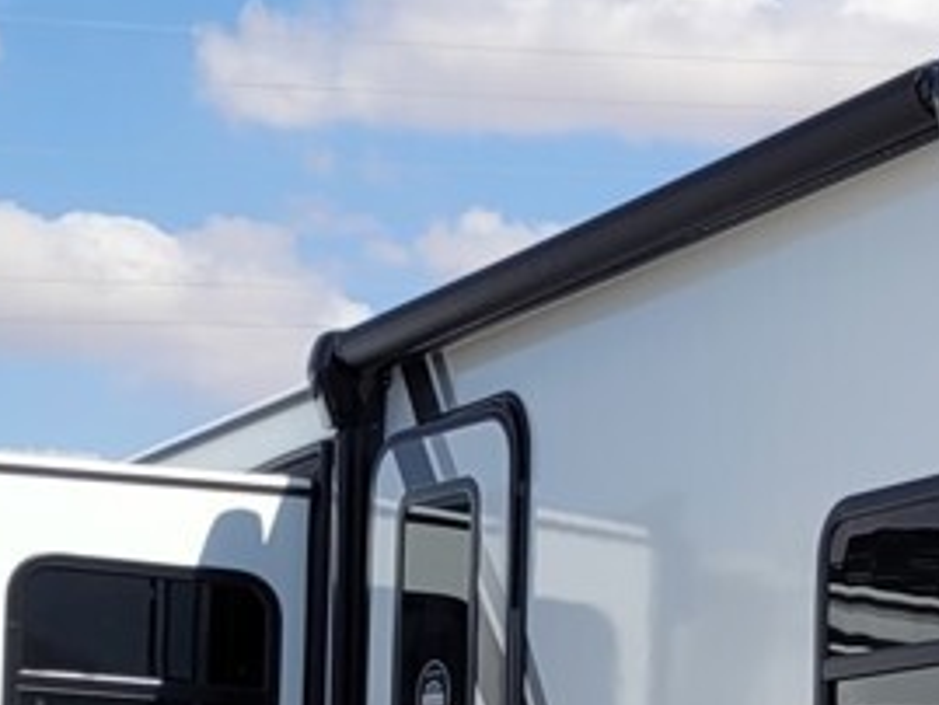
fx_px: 2687
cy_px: 1051
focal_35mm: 99
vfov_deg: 14.0
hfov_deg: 18.2
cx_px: 1295
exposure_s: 1/2456
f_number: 1.8
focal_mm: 5.4
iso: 40
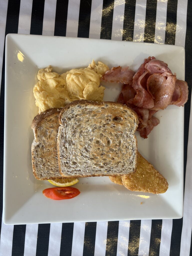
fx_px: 192
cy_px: 128
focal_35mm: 26
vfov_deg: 67.3
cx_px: 96
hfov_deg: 53.1
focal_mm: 5.7
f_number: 1.5
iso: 64
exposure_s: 1/100
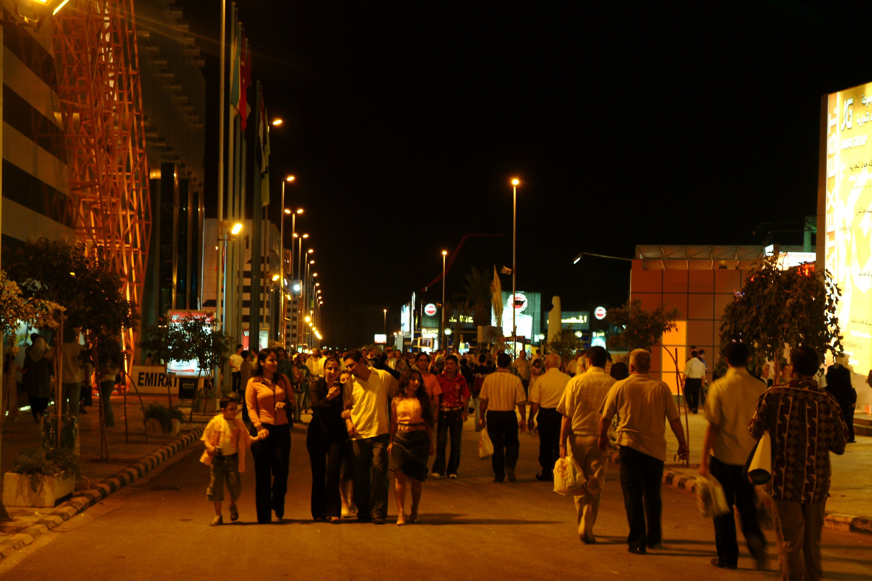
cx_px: 436
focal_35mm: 70
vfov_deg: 19.3
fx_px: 1708
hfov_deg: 28.6
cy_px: 290
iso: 400
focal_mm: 47
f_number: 4.5
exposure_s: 1/15
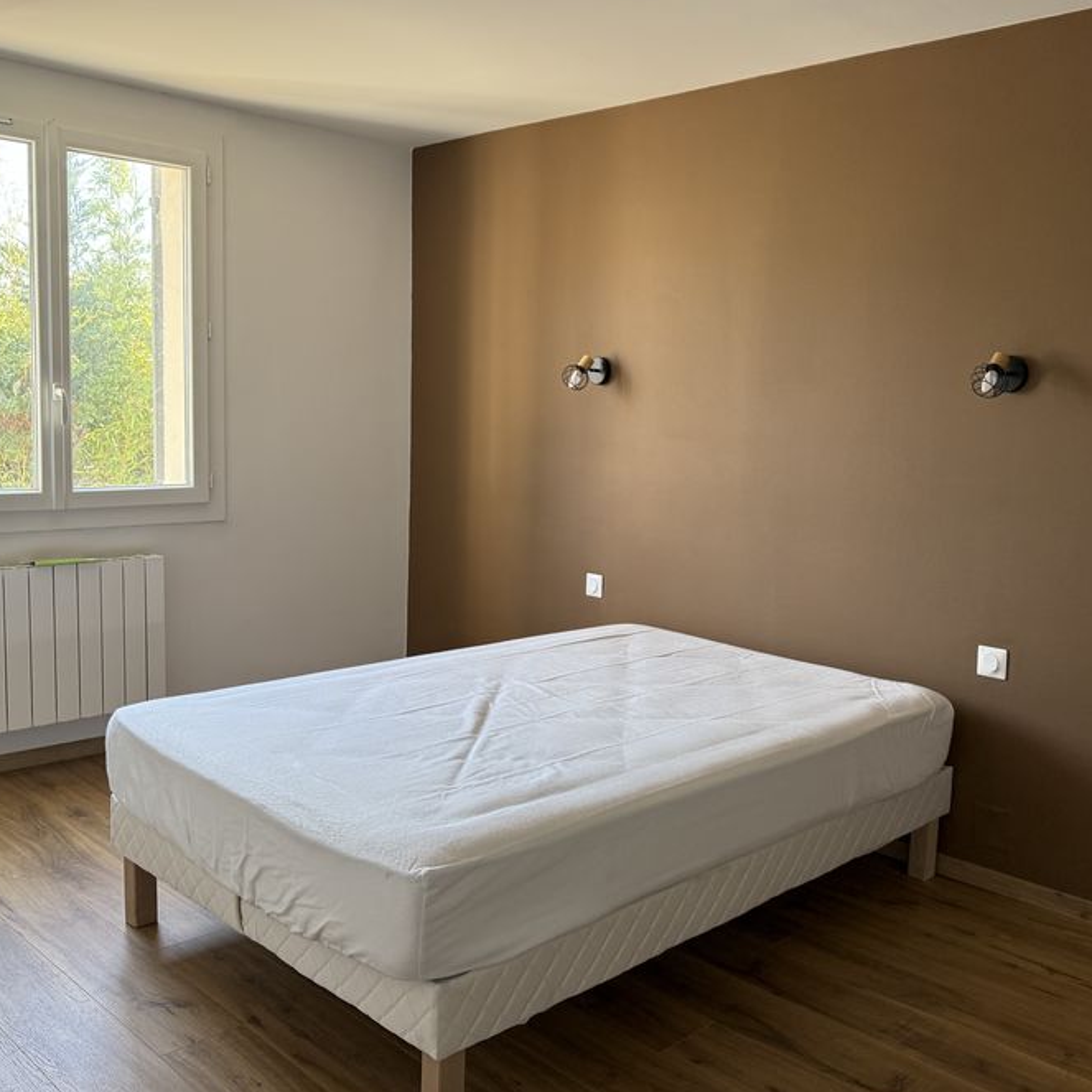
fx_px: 1142
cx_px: 665
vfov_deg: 51.1
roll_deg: -2.5
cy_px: 512
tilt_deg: -4.7
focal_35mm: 32
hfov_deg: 50.7
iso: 160
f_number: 1.78
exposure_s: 1/127
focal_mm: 6.76
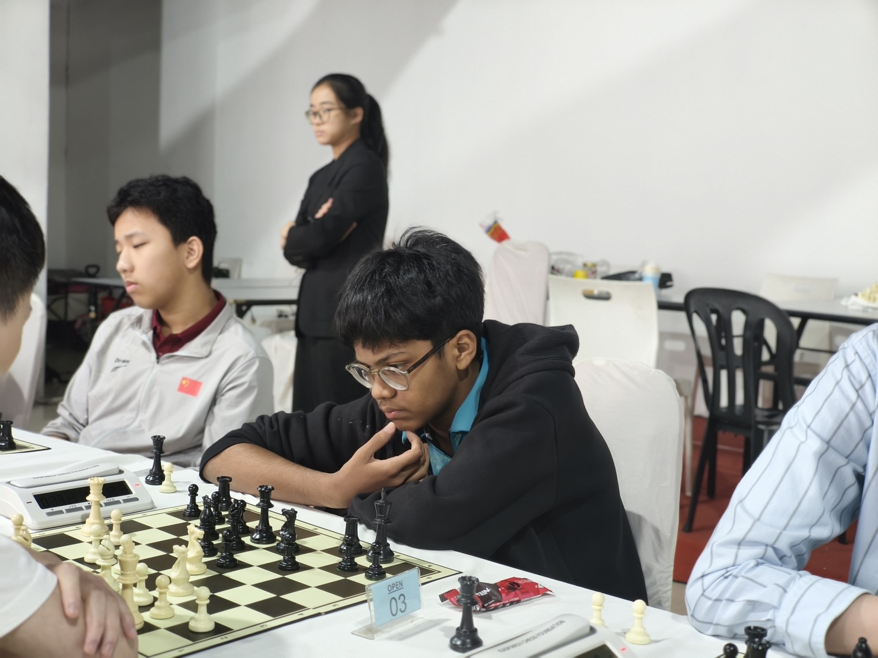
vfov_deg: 31.5
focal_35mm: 46
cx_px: 439
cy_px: 329
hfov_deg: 41.2
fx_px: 1167
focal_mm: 7.1
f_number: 1.9
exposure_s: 1/50
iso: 1000
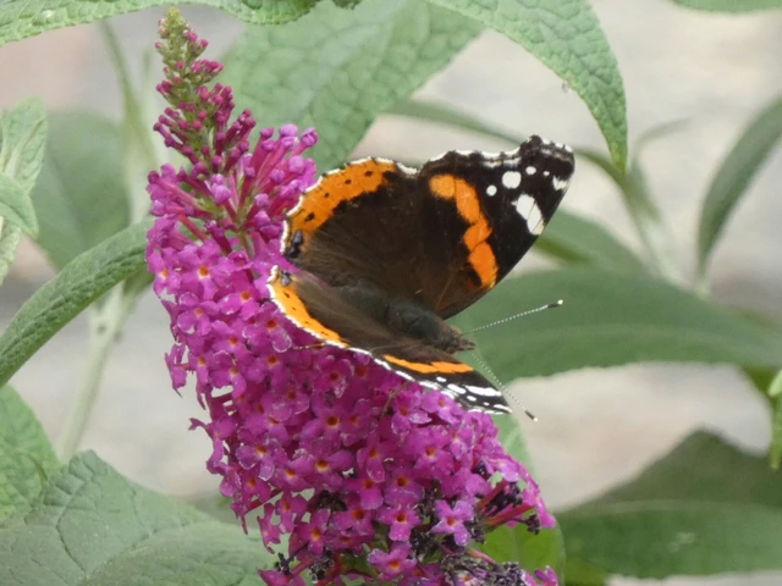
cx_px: 391
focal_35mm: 531
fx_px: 11996
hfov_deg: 3.7
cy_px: 293
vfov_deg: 2.8
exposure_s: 1/100
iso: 500
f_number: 5.6
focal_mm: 95.2
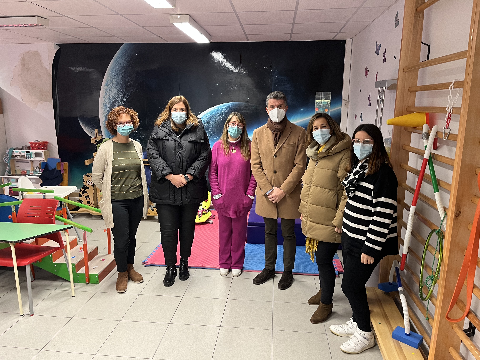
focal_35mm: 26
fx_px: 361
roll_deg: +0.3
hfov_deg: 67.3
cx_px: 240
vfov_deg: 53.1
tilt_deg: -11.2
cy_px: 180
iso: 200
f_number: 1.6
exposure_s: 1/50
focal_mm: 5.1
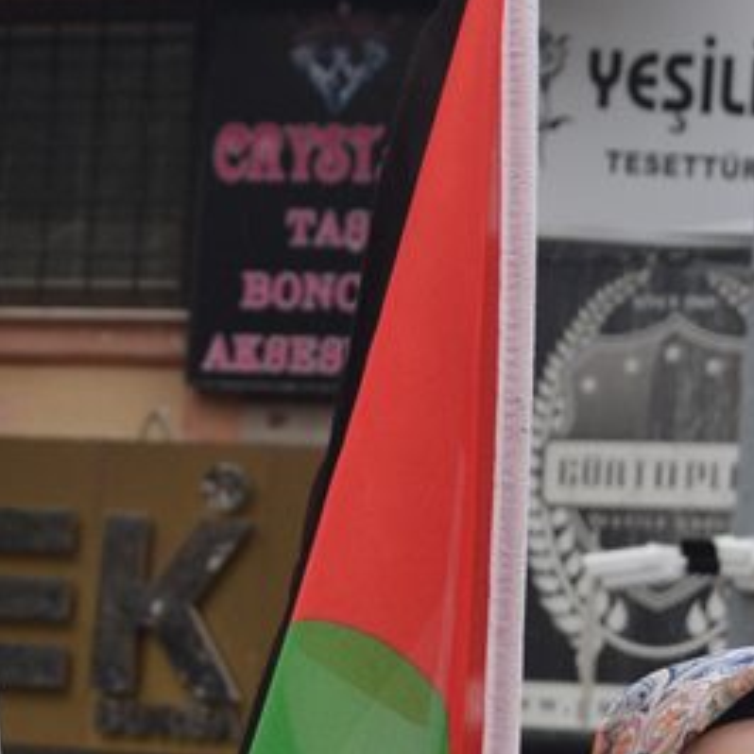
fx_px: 4830
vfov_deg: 8.9
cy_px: 550
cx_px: -842
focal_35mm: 196
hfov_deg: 8.4
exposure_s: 1/125
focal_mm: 30
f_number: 5.6
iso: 360
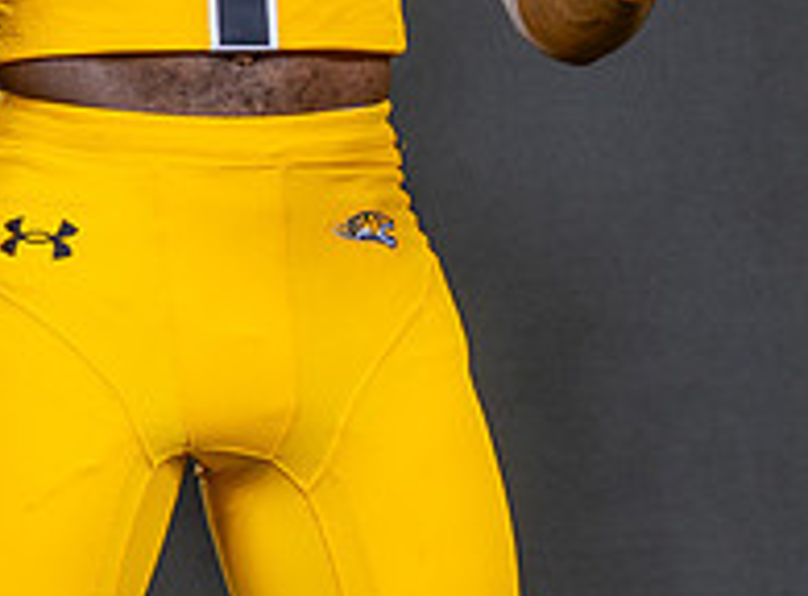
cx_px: 1211
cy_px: -21
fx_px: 4689
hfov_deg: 9.6
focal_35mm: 202
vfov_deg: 7.2
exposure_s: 1/200
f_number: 8
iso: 100
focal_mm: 39
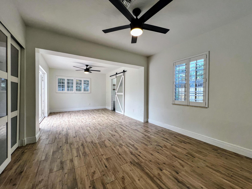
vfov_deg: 89.9
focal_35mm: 13
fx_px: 95
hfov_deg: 106.2
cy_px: 94
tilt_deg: -0.5
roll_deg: +0.0
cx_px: 126
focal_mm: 1.57
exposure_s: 1/120
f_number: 1.8
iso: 64
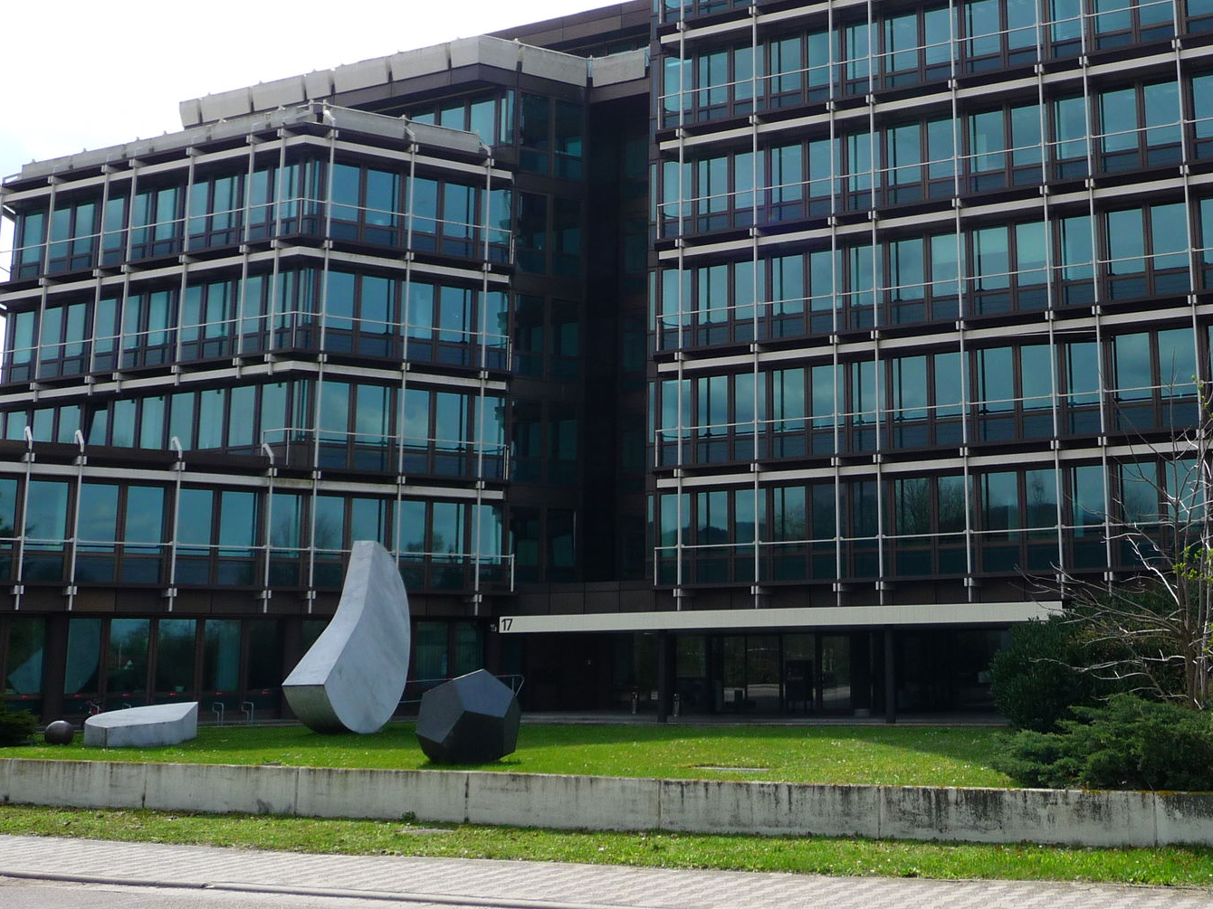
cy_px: 374
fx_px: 1507
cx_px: 830
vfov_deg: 33.5
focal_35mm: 43
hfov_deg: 43.1
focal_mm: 5
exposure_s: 1/640
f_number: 3.4
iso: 100
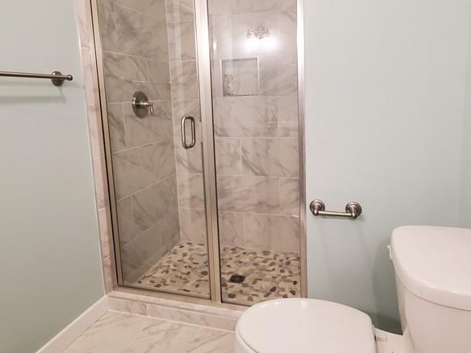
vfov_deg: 58.2
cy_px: 133
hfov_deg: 73.8
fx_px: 313
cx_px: 252
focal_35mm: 23
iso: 400
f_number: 2.2
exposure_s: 1/39
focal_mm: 1.8
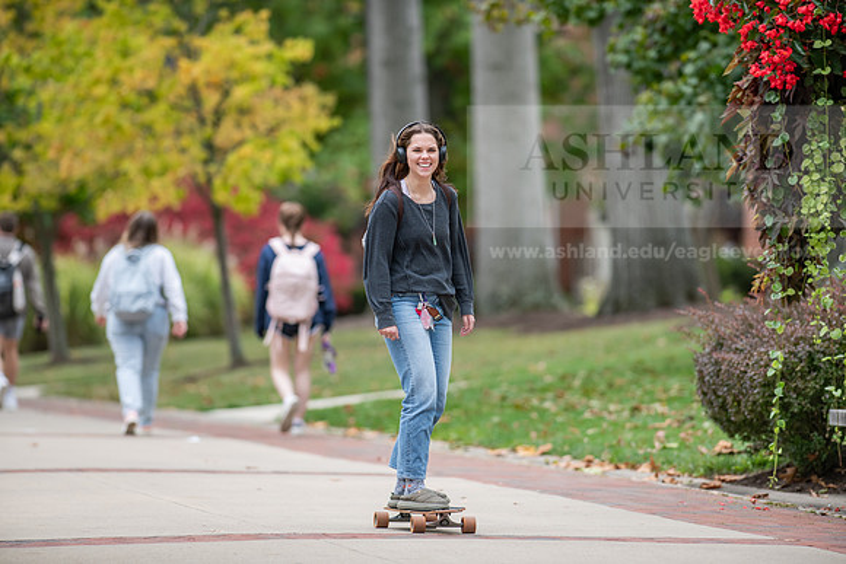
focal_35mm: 300
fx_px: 7051
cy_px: 282
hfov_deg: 6.9
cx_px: 423
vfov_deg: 4.6
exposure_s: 1/500
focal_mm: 300
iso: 250
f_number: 3.5
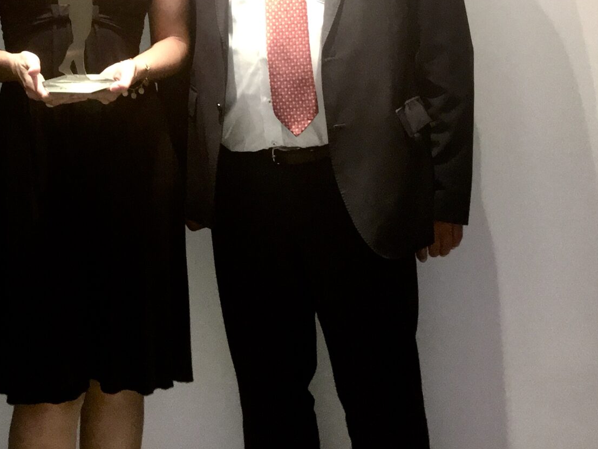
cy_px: -59
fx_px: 1157
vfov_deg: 20.8
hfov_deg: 28.0
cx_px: 70
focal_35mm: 67
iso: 200
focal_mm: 4.15
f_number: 2.2
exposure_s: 1/25
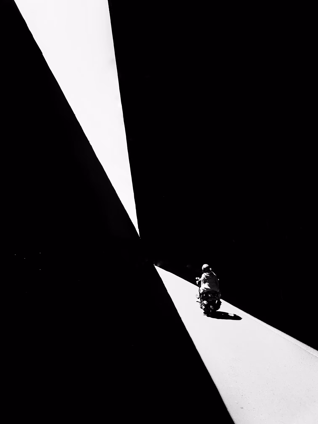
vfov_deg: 63.4
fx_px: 343
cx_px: 159
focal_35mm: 28
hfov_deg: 49.7
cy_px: 212
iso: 20
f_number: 1.8
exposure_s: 1/812
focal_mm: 3.99
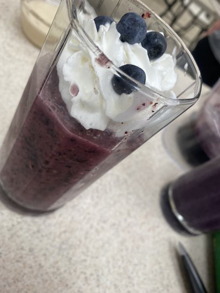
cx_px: 110
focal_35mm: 26
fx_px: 220
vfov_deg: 67.3
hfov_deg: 53.1
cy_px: 146
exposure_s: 1/120
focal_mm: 4.25
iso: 80
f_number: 1.8
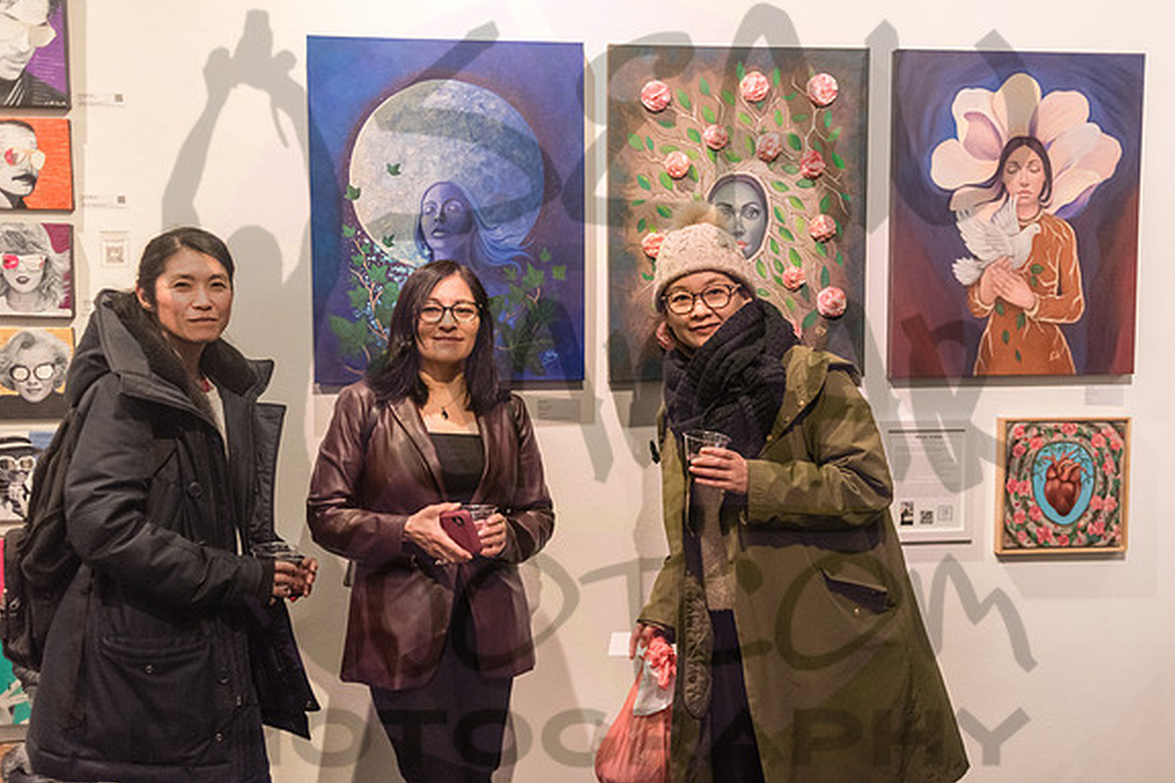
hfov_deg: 53.1
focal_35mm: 36
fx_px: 1175
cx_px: 589
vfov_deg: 36.9
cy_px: 389
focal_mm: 35
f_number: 2.2
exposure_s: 1/800
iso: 3200
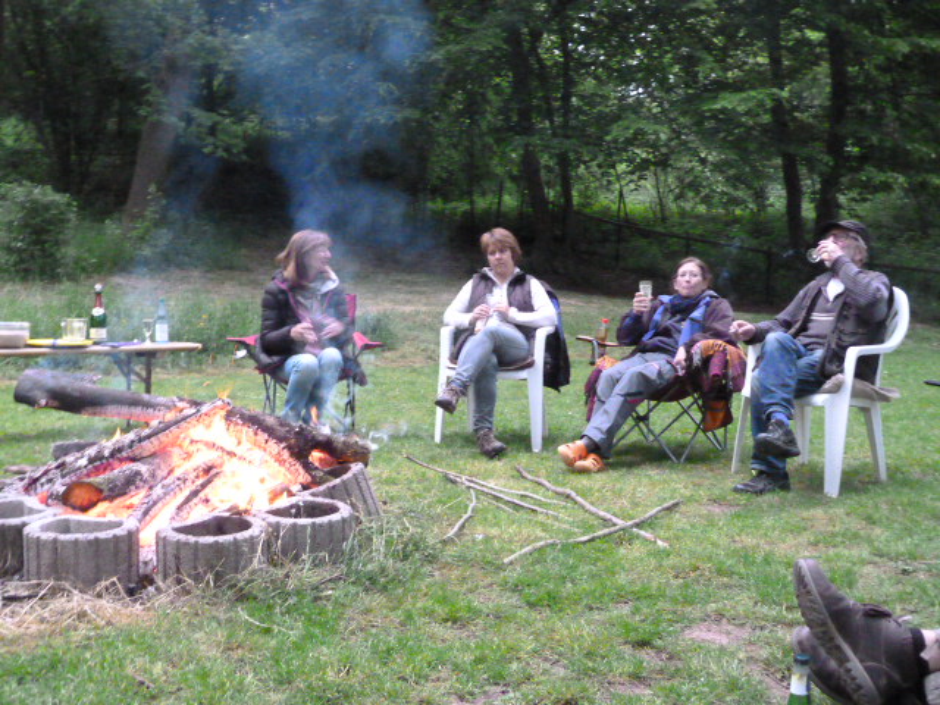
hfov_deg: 47.9
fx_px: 1059
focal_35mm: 39
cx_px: 470
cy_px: 352
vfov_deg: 36.8
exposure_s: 1/30
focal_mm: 7.1
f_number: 3.1
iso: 1600
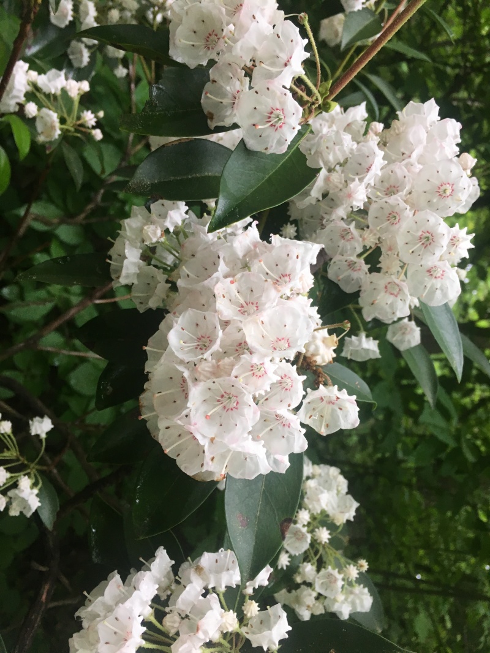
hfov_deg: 48.2
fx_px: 547
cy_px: 326
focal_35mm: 29
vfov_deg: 61.6
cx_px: 245
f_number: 2.2
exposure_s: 1/30
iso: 40
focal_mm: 4.15
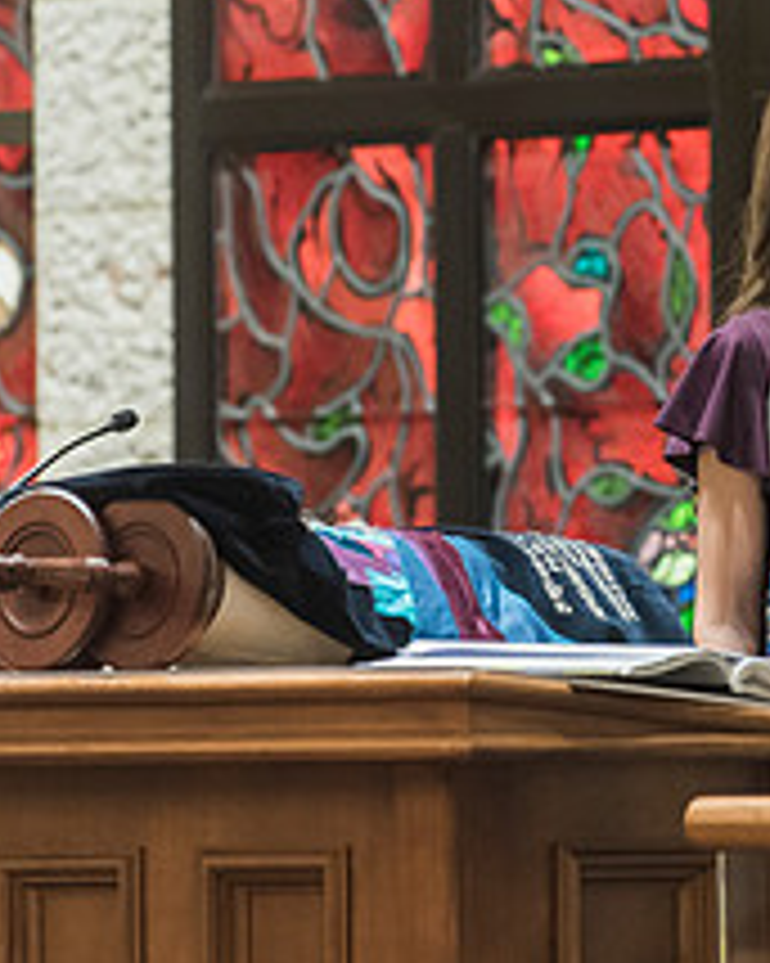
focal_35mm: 534
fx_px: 15223
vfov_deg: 3.6
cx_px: 866
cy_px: 151
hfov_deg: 2.9
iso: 1600
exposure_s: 1/100
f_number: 3.5
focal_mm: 200
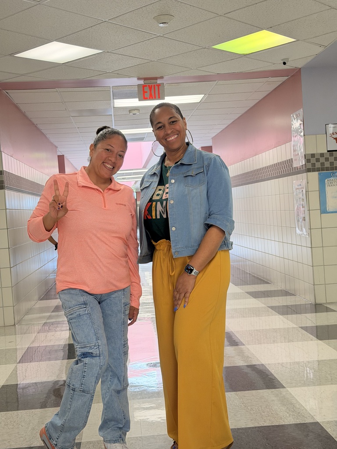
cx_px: 168
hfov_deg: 30.3
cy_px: 224
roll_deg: +3.6
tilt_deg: -0.9
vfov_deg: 39.7
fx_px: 623
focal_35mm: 48
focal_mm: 6.76
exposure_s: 1/216
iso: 125
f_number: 1.78
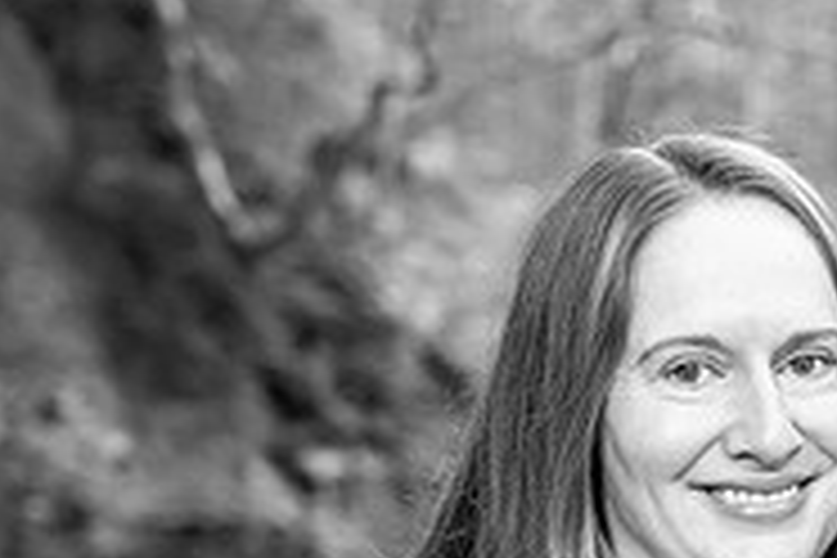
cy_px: 590
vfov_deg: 6.3
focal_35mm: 218
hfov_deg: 9.2
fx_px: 5068
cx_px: 1246
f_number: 5.6
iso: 400
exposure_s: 1/160
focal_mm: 70
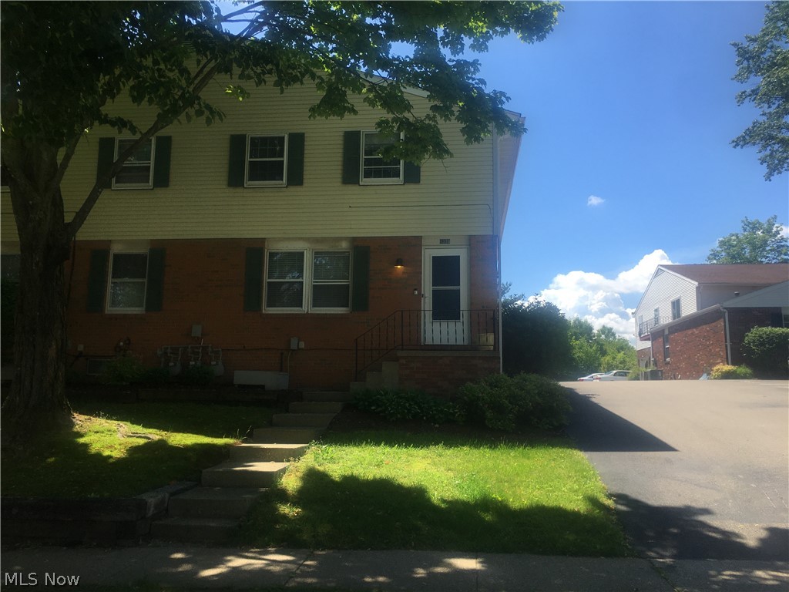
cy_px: 296
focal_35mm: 29
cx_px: 394
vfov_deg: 48.2
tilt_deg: +10.1
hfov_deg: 61.7
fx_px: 661
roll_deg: -1.3
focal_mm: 4.15
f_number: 2.2
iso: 25
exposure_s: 1/1026
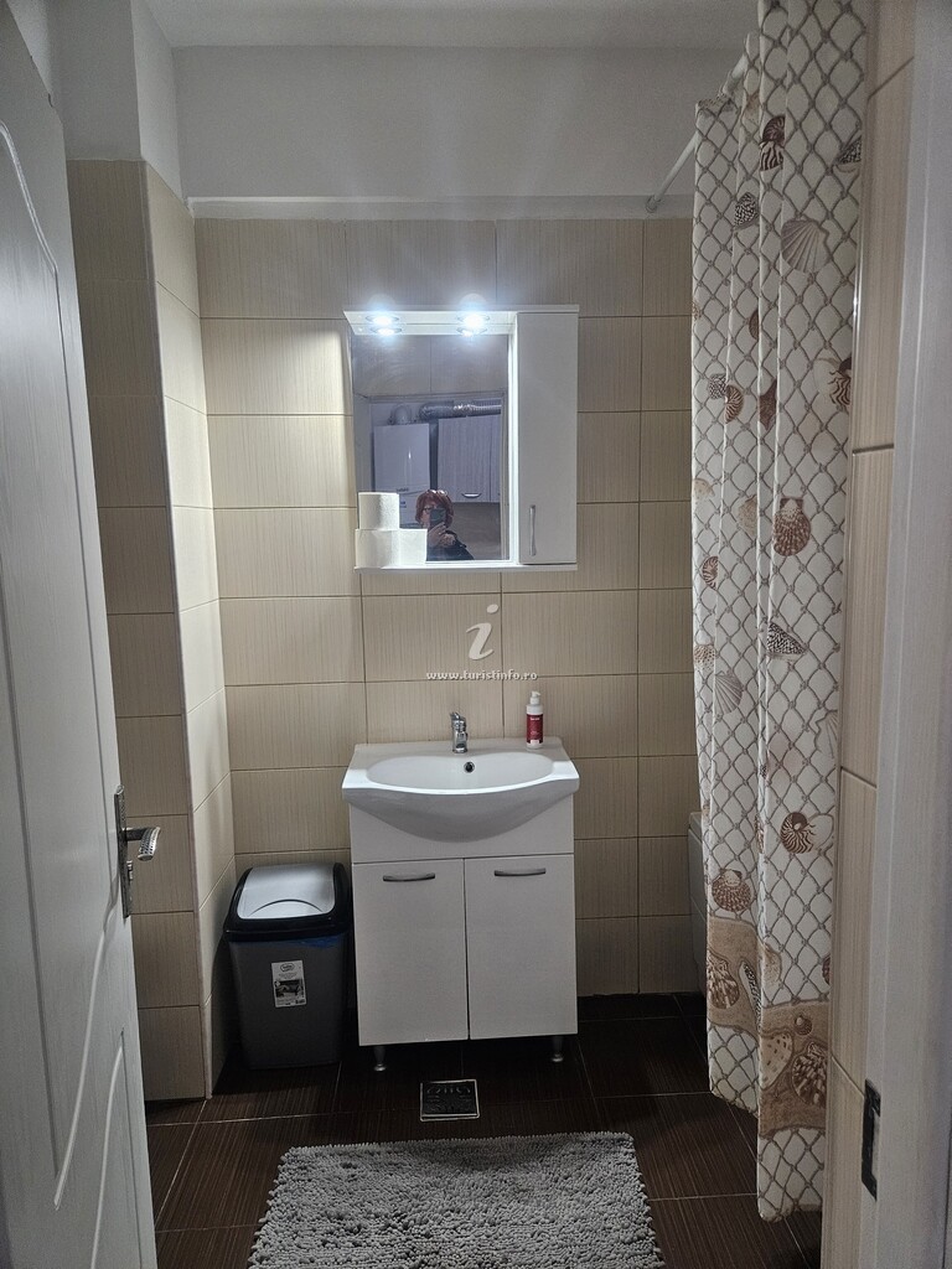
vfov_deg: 73.9
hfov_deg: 58.9
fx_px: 843
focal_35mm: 23
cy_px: 634
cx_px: 476
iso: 500
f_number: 1.8
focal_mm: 5.4
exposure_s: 1/100
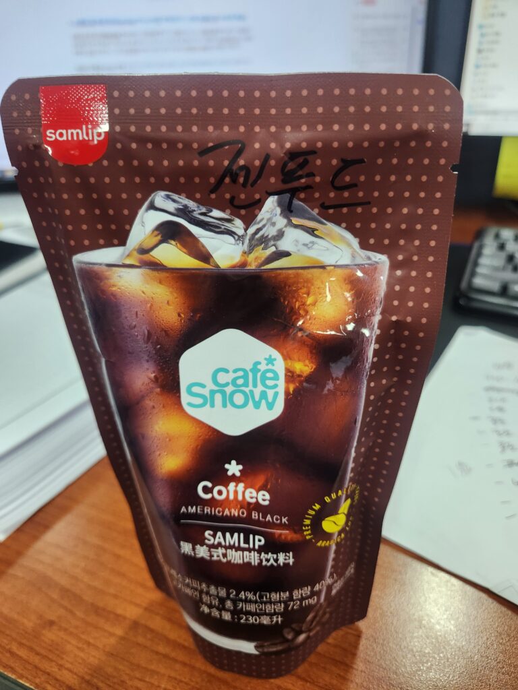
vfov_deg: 73.9
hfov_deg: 58.9
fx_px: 459
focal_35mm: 23
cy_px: 345
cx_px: 259
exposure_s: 1/120
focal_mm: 5.4
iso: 200
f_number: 1.8
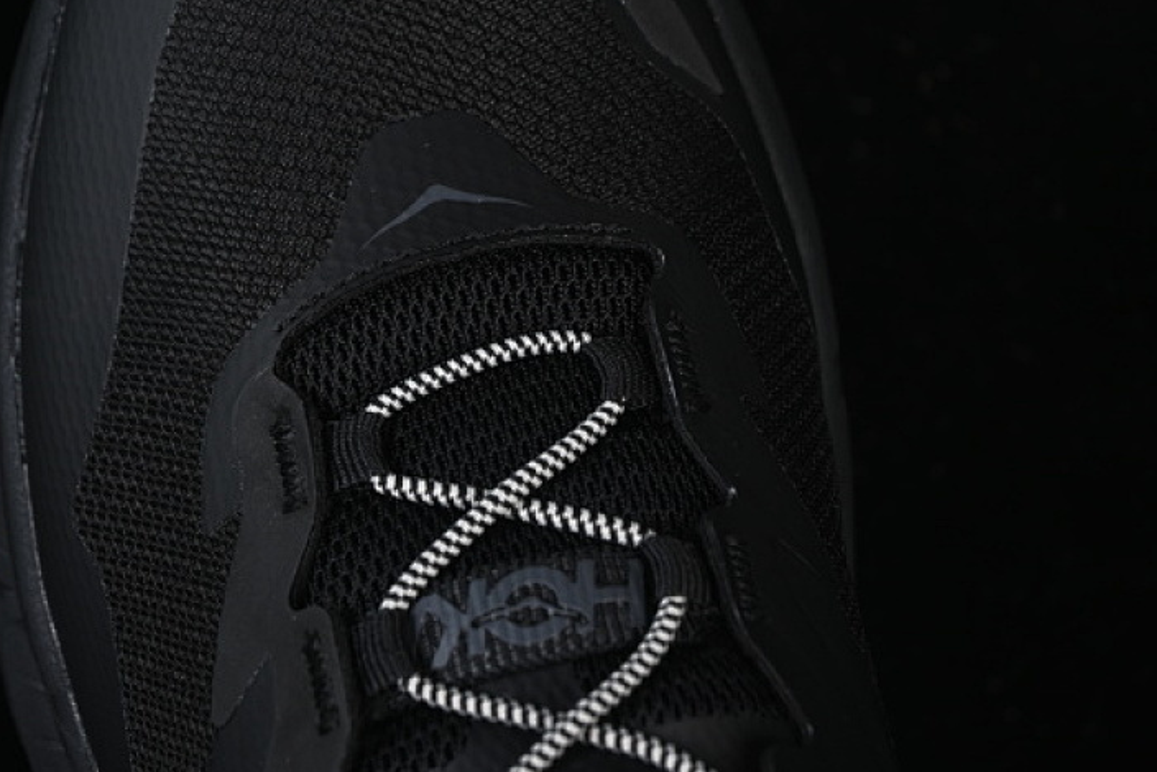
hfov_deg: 17.7
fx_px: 3697
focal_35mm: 115
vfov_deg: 11.9
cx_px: 403
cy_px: 214
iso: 160
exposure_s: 1/50
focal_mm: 50
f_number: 6.3
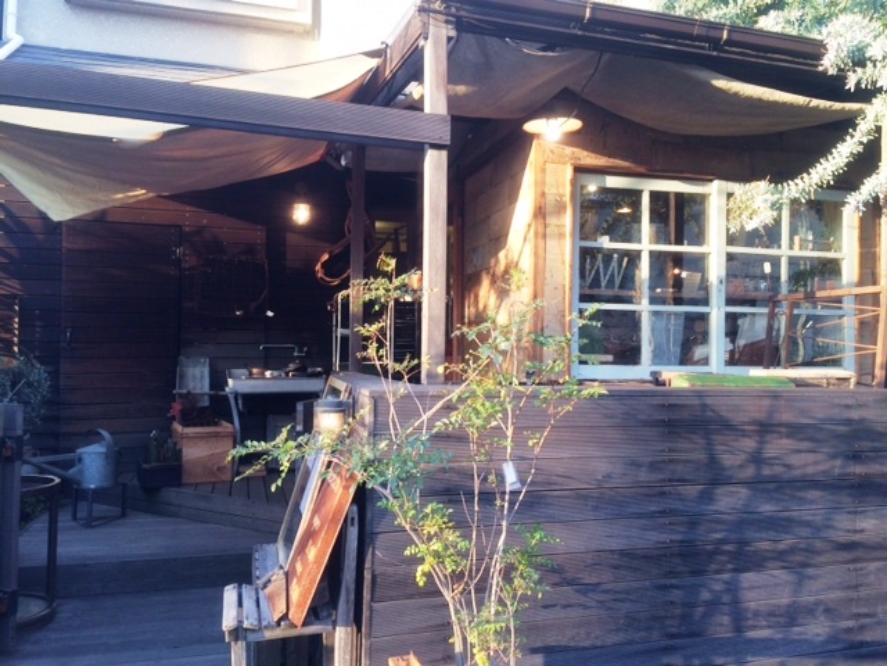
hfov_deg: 60.0
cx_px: 444
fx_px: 769
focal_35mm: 30
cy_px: 333
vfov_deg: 46.8
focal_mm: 4.12
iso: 40
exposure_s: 1/60
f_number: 2.2
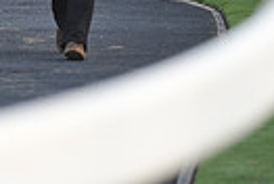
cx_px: 238
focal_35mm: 884
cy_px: -187
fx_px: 6744
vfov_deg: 1.6
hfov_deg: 2.3
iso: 640
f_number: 5.6
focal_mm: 200
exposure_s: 1/800
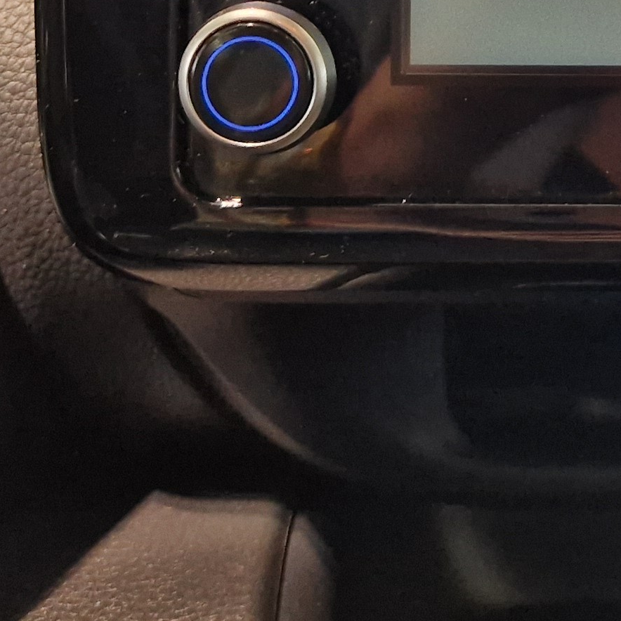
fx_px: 1867
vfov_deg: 17.6
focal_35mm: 92
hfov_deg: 17.4
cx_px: 876
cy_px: -203
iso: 320
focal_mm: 5.4
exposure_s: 1/100
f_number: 1.8
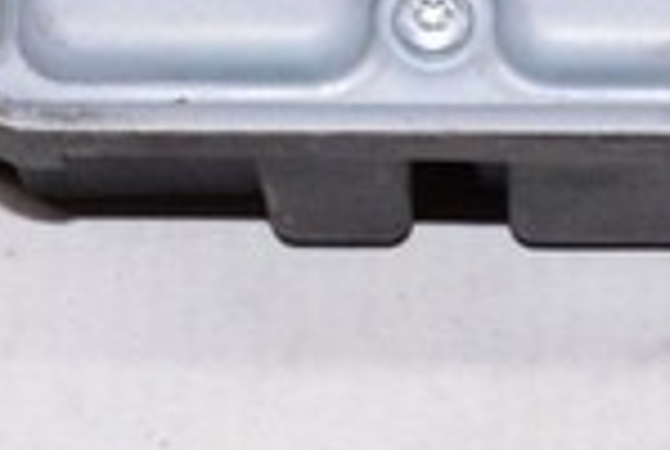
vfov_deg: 7.4
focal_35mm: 185
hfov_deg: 11.0
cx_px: 679
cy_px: -191
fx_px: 3450
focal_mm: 18
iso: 1600
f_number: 8
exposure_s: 1/160
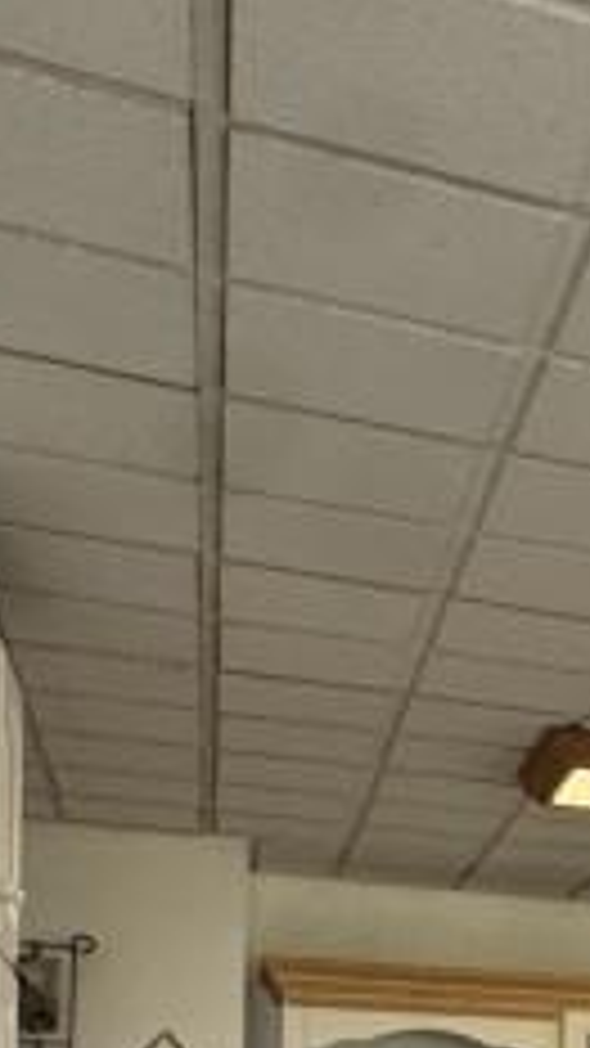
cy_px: 1214
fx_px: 1864
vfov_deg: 28.0
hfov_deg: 14.0
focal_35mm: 67
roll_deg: -0.2
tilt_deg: +0.5
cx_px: 1311
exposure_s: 1/120
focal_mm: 2.22
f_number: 2.2
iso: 250
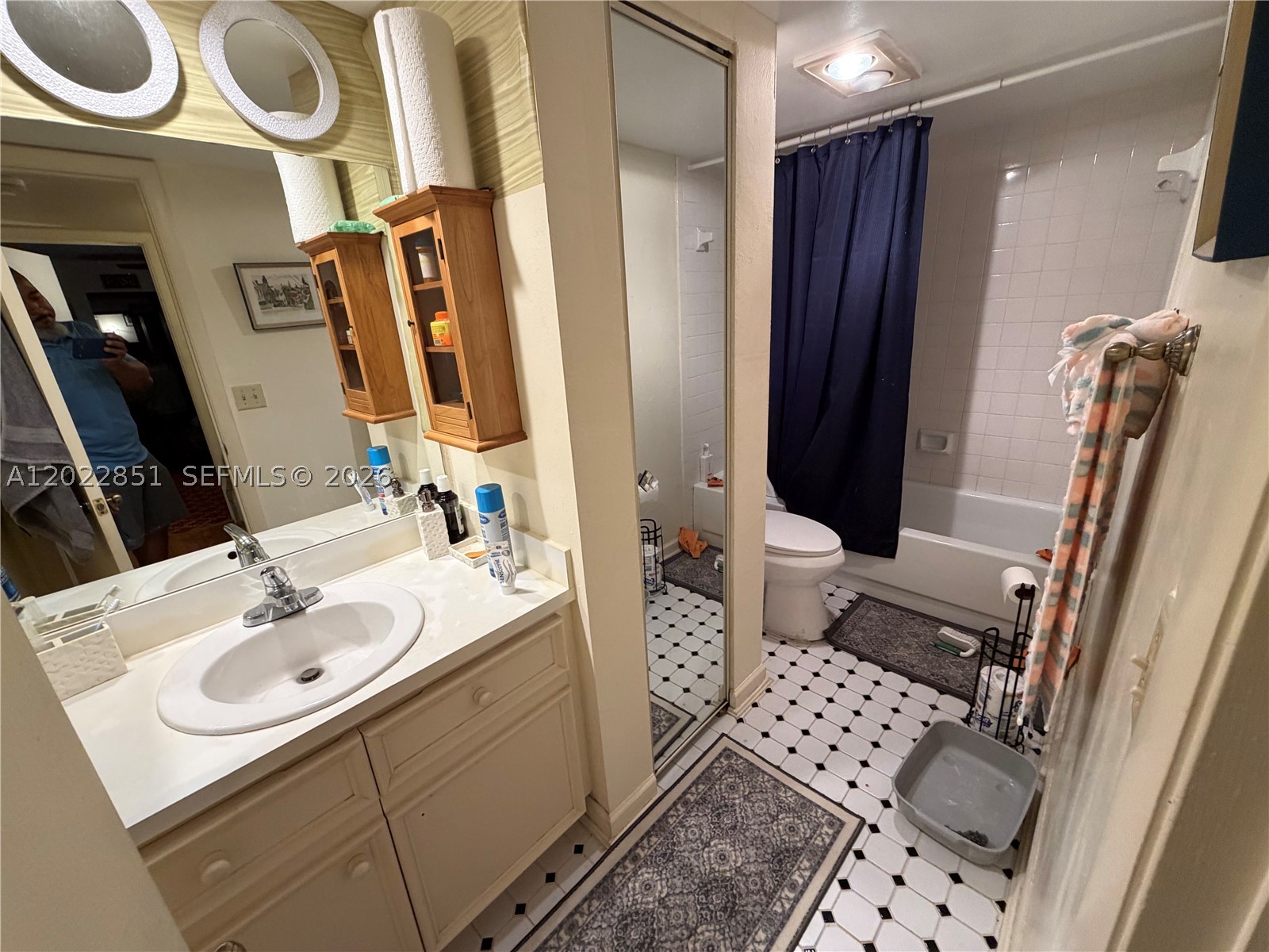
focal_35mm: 14
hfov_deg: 102.1
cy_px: 476
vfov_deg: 85.7
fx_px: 513
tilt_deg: -19.8
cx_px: 634
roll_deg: +3.5
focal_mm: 2.22
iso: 320
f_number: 2.2
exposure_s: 1/60
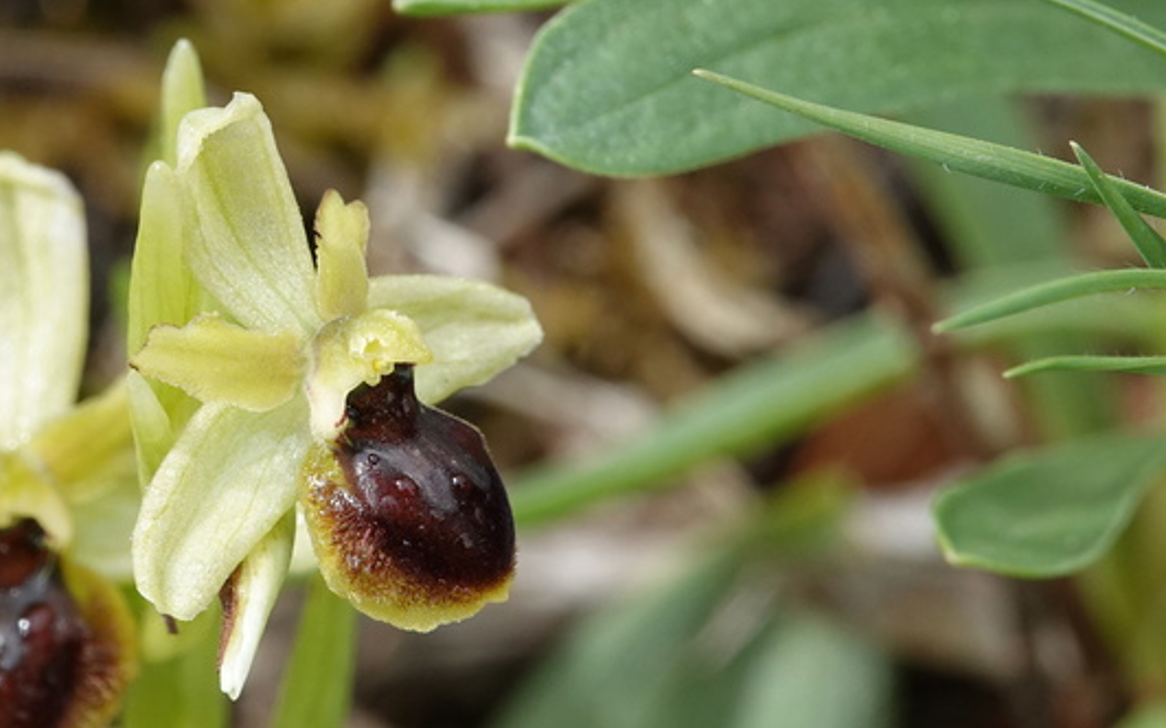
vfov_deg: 3.5
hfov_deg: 5.6
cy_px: 423
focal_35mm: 375
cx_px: 338
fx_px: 11911
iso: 400
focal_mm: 90.45
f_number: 8
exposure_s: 1/250
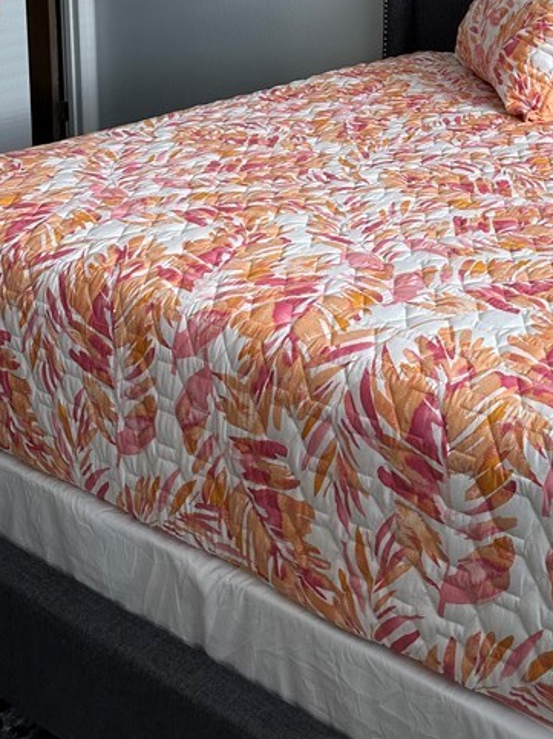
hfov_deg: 28.2
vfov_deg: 34.7
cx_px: 398
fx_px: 1087
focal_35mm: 51
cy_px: 31
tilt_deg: -7.7
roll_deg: -0.3
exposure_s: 1/120
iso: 125
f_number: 1.78
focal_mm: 6.86
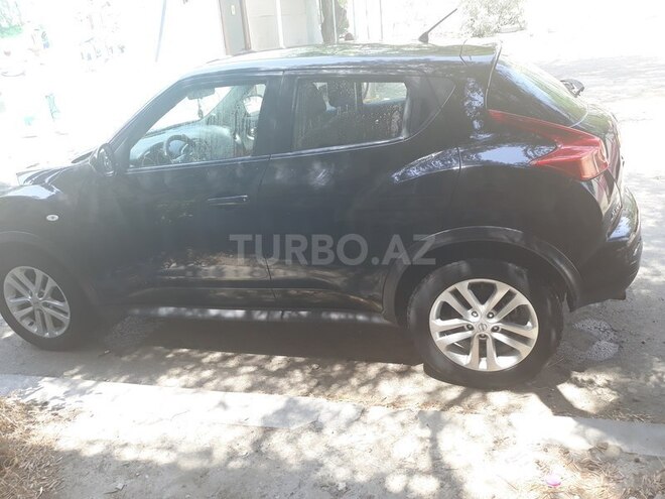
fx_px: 519
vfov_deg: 51.4
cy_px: 250
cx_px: 332
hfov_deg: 65.3
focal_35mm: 27
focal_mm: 3.71
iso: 40
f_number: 1.7
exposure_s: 1/125
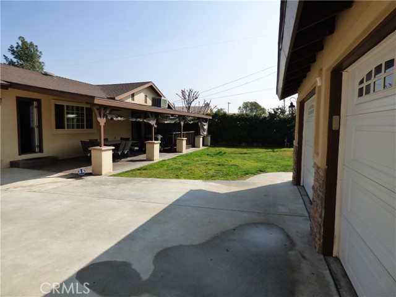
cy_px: 148
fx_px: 229
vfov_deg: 66.0
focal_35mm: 20
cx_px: 198
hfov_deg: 81.7
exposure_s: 1/2000
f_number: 2.8
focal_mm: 3.58
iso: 160
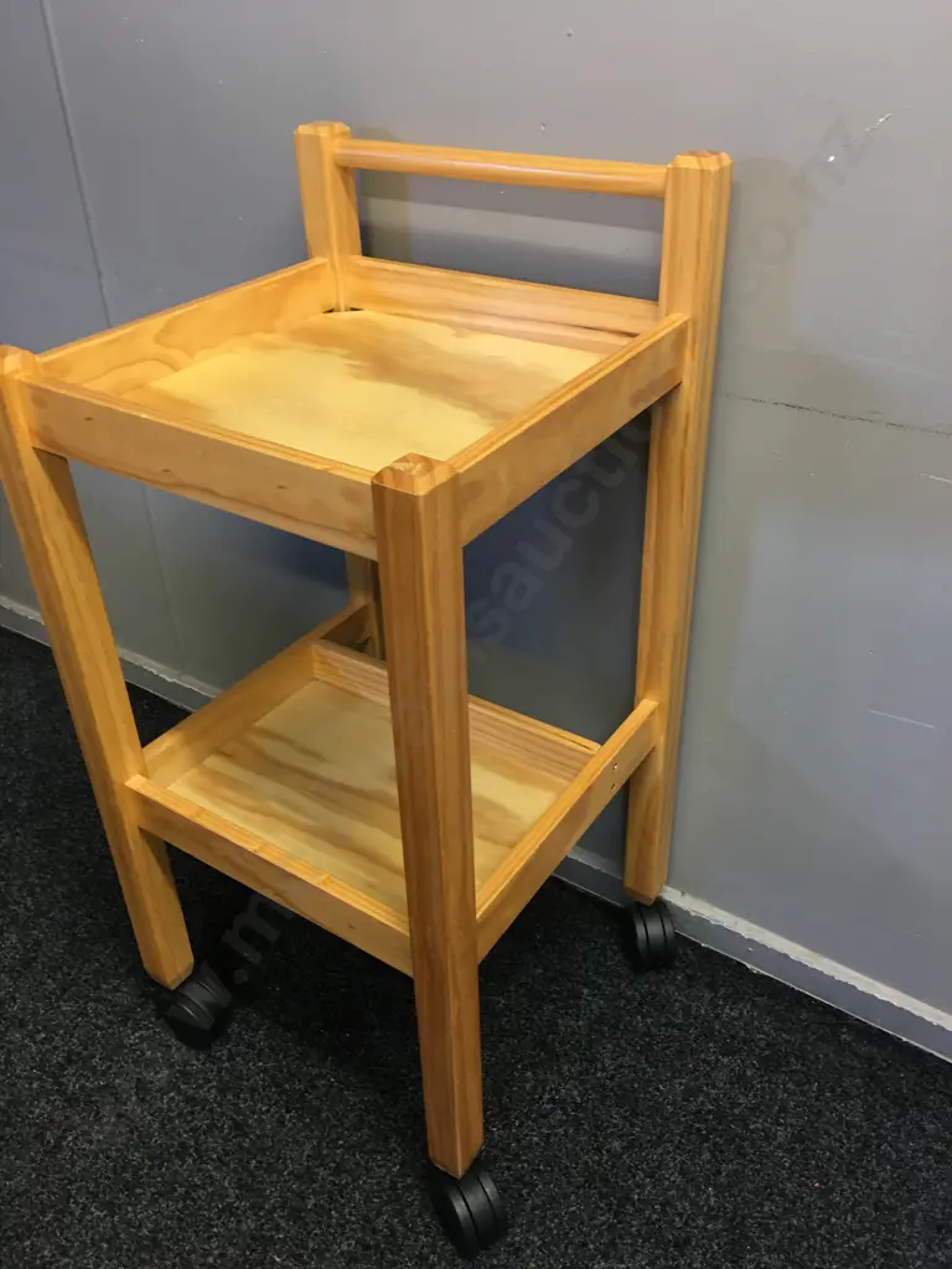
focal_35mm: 29
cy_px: 634
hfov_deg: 48.2
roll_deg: +1.8
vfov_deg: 61.7
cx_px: 476
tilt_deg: -30.7
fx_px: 1063
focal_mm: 4.15
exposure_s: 1/17
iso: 64
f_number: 2.2
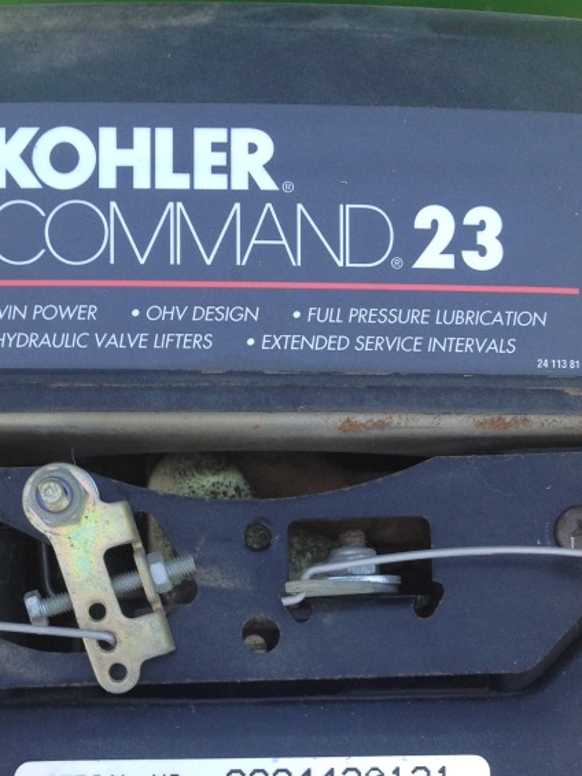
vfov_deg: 28.8
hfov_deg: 22.3
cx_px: 255
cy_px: 615
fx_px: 1479
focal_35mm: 66
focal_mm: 4.28
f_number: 2.4
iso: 50
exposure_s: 1/162
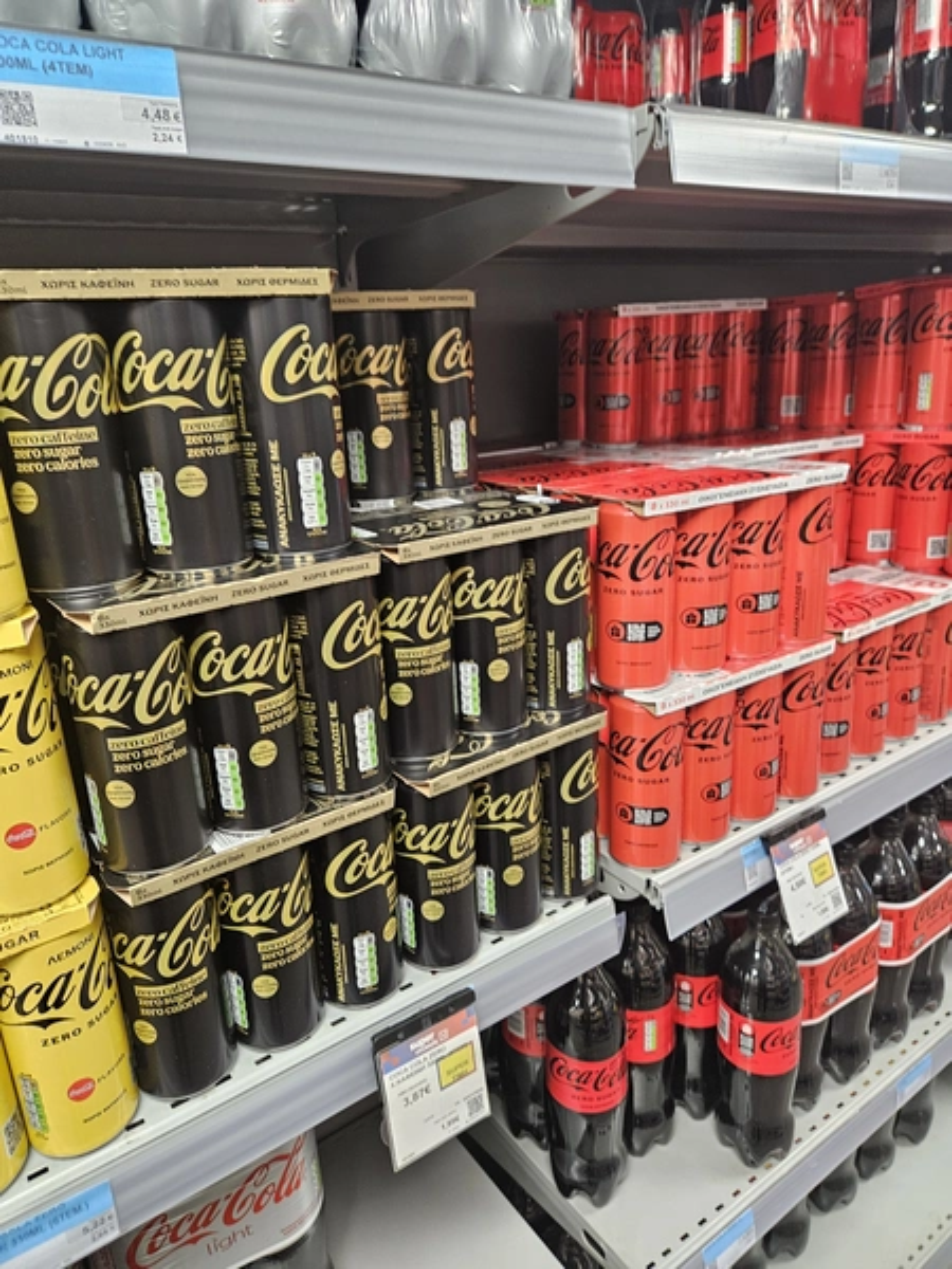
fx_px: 843
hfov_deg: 58.9
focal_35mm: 23
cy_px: 634
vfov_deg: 73.9
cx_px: 476
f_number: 1.8
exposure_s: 1/100
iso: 400
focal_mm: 5.4
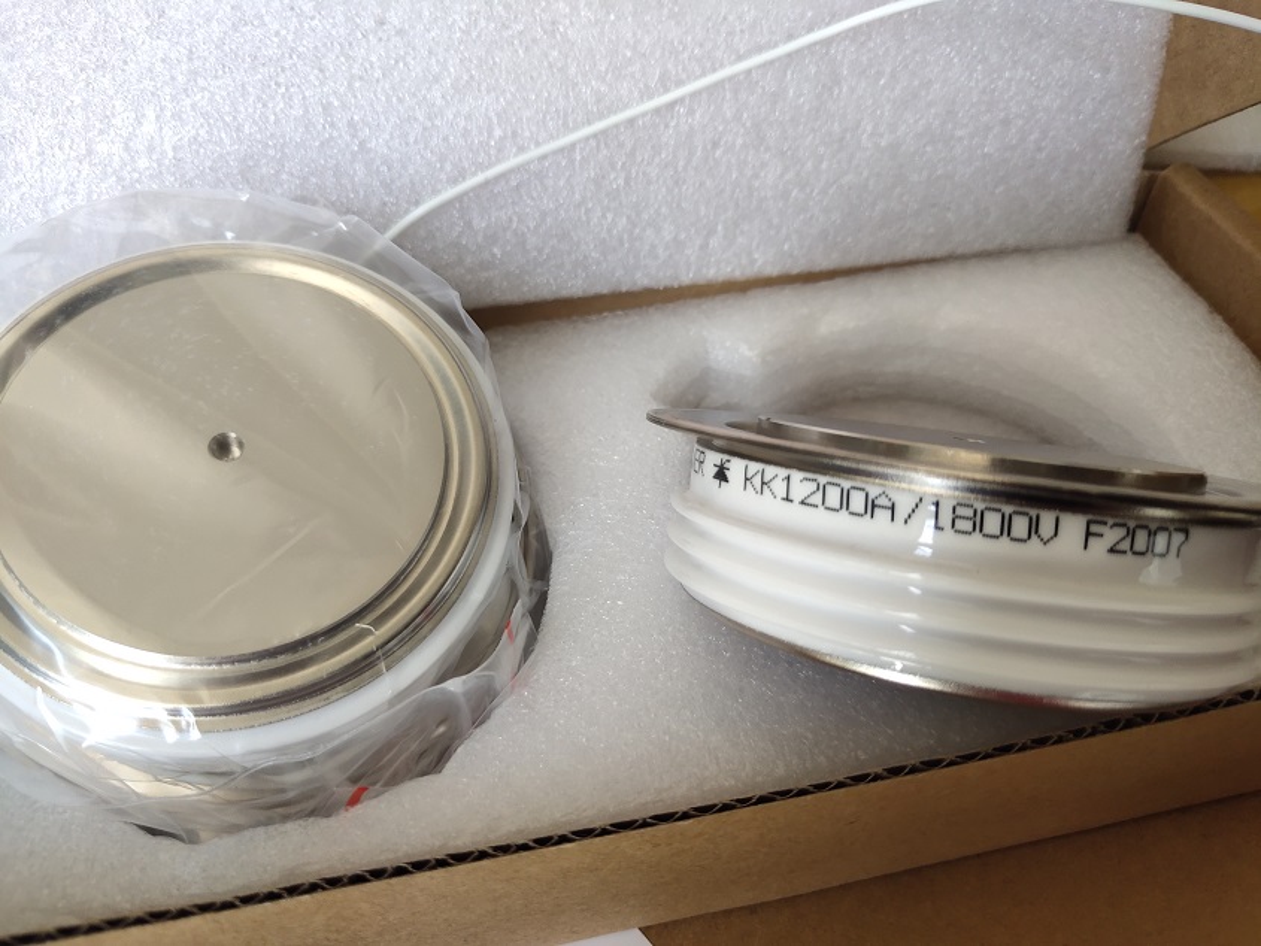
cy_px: 473
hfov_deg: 61.7
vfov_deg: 48.2
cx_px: 630
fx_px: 1057
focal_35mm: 29
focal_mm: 4.27
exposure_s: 1/100
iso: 129
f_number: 1.8
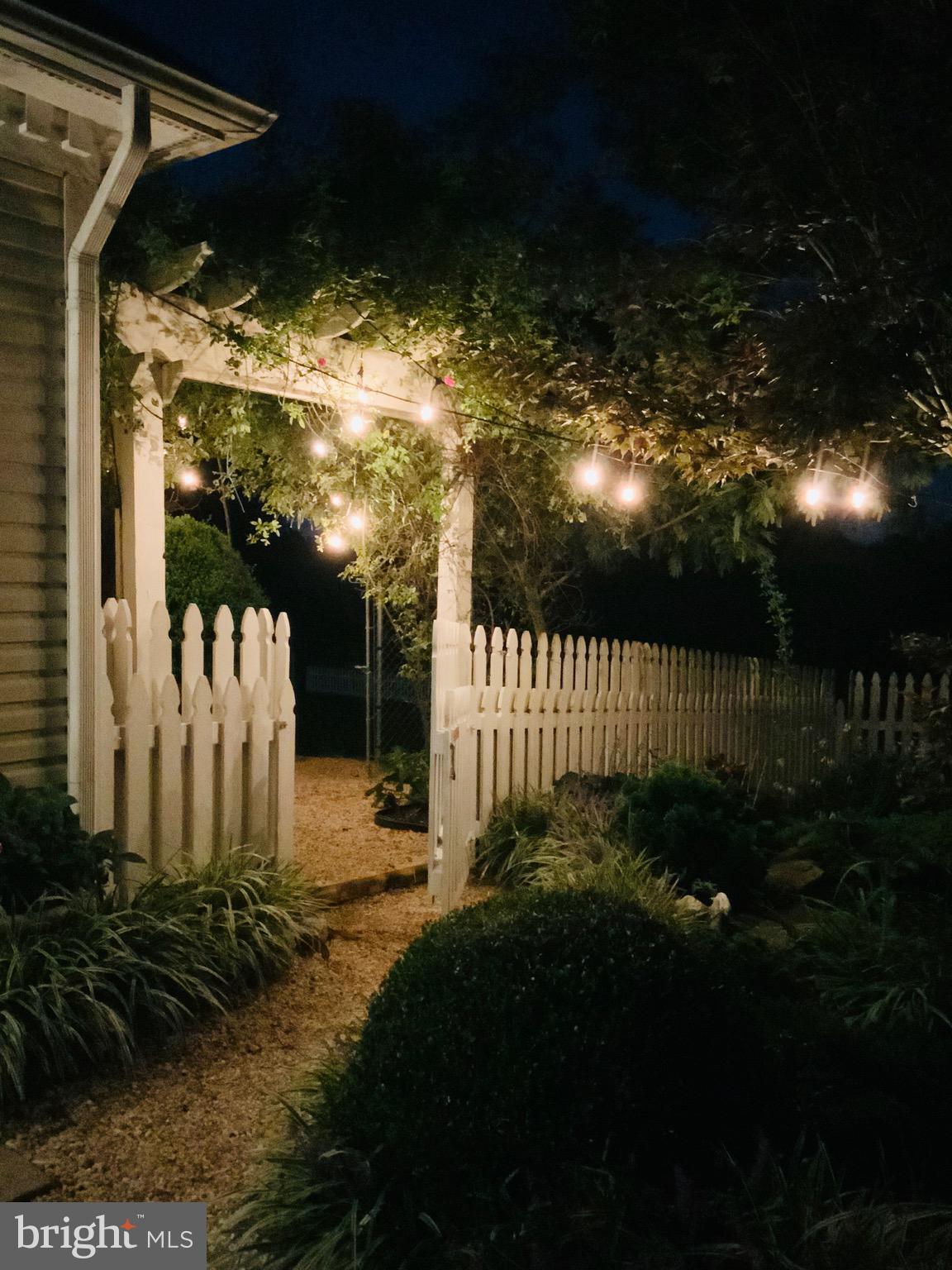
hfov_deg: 48.2
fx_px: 1063
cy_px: 635
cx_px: 476
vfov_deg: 61.7
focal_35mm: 29
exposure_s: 1/15
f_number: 1.8
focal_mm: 3
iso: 1250
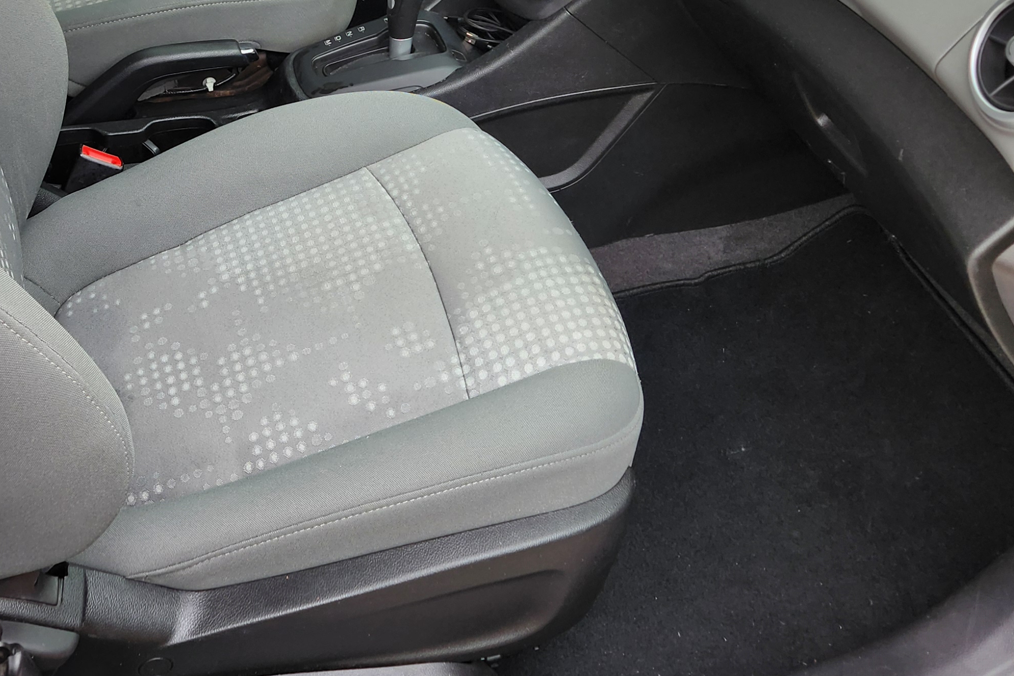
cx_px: 295
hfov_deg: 40.3
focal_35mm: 48
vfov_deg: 26.5
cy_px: -11
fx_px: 1352
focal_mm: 5.4
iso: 80
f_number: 1.8
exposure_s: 1/180
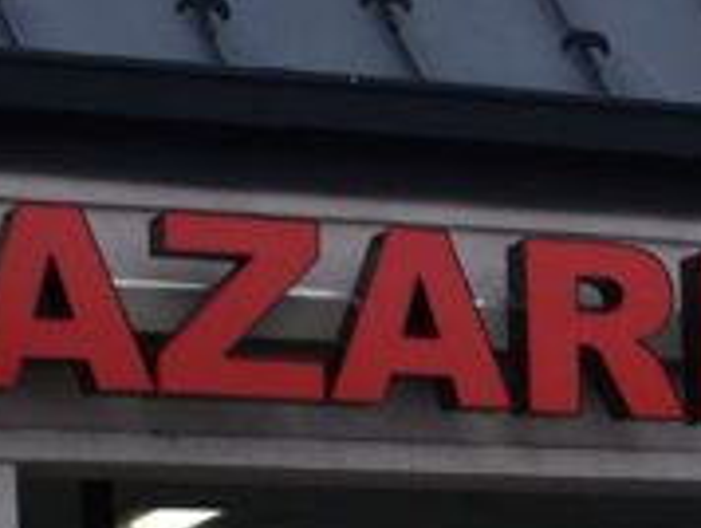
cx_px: 1418
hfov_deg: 9.3
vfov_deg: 7.1
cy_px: 1143
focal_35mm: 199
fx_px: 4035
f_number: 11
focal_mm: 24
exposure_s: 1/500
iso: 400
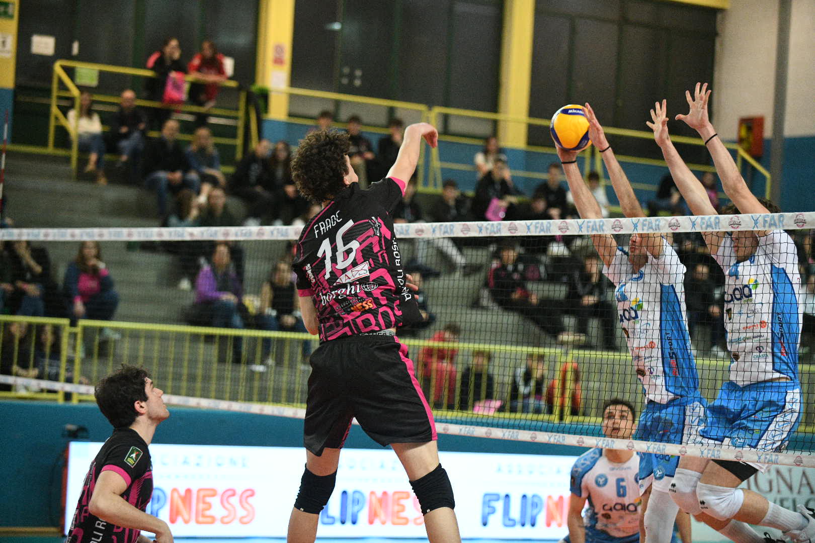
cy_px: 272
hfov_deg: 19.5
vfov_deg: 13.0
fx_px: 2377
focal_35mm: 105
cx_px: 408
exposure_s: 1/1000
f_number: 2.8
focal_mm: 105
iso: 10000
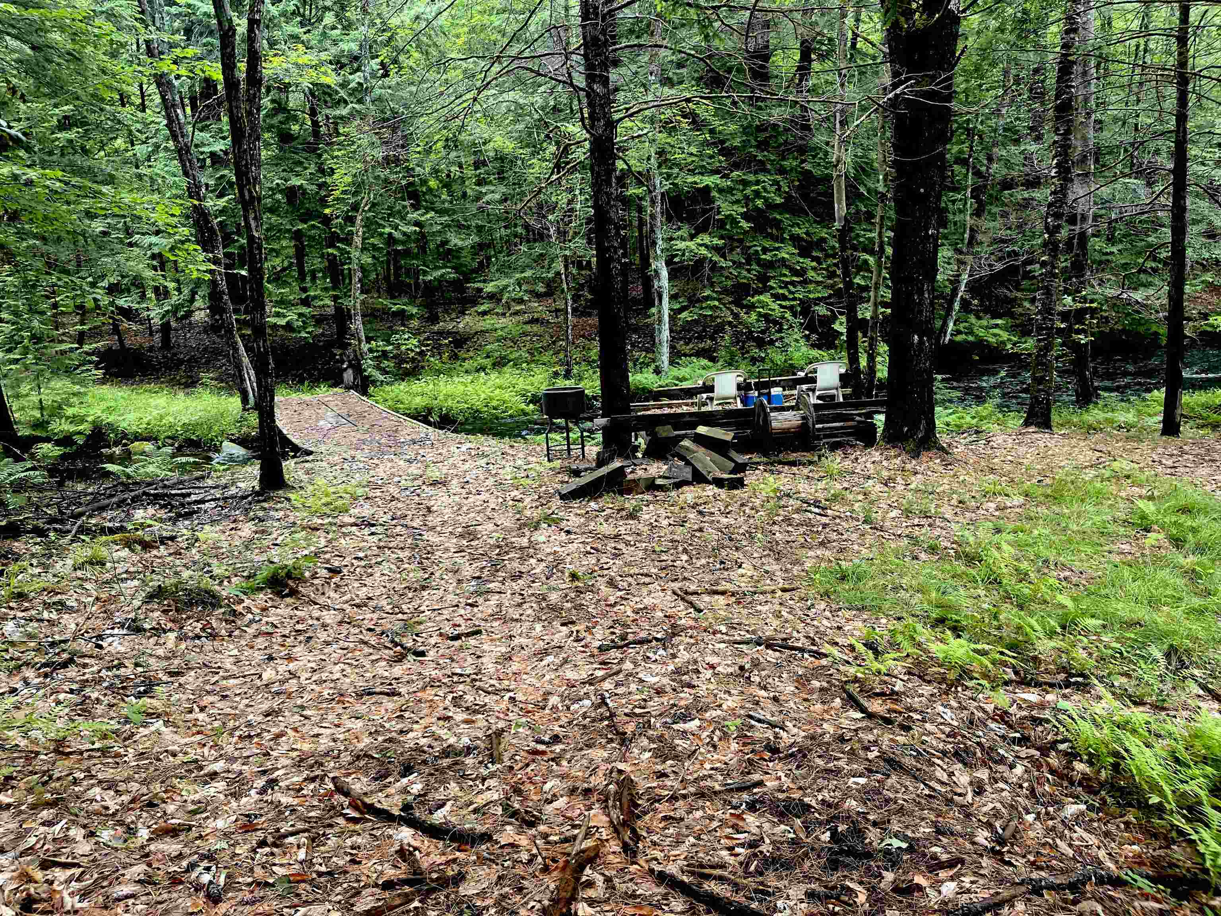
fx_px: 917
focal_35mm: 26
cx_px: 610
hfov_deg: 67.3
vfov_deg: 53.1
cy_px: 458
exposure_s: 1/121
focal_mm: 5.1
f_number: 1.6
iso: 125
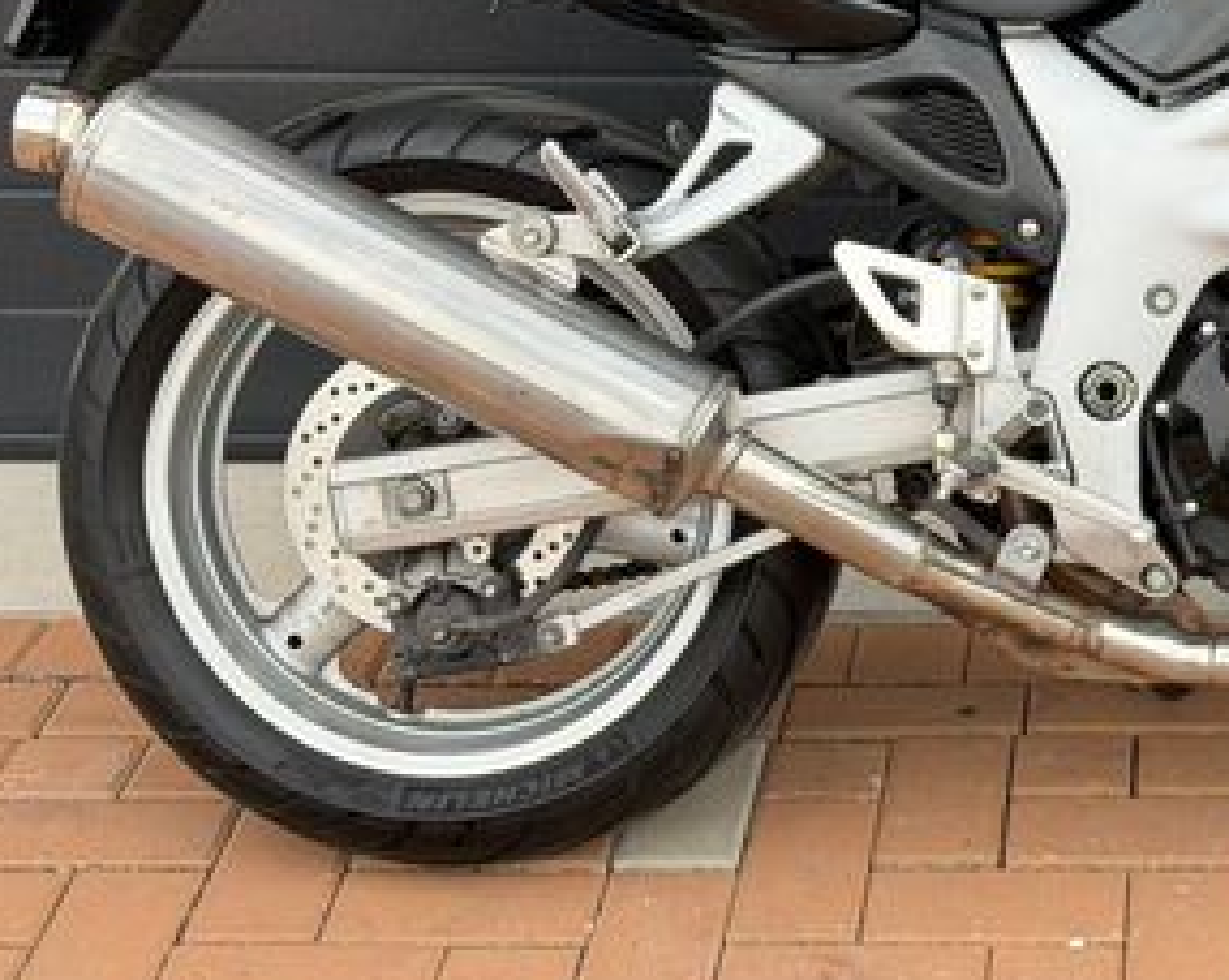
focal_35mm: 105
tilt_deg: -19.7
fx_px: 3814
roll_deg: -0.4
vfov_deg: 14.6
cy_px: 219
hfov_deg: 17.8
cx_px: 1276
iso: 64
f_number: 1.78
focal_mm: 6.76
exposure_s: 1/1116
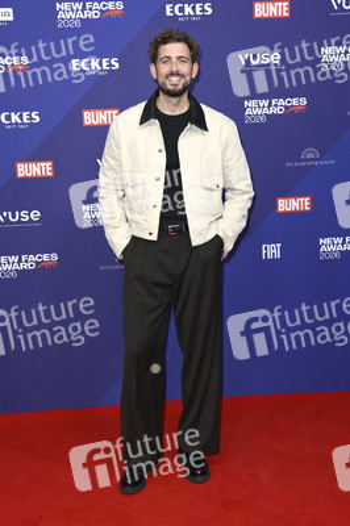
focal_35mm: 44
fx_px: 643
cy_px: 263
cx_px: 175
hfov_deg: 30.5
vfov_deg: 44.5
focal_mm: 44
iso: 500
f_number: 5.6
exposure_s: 1/250
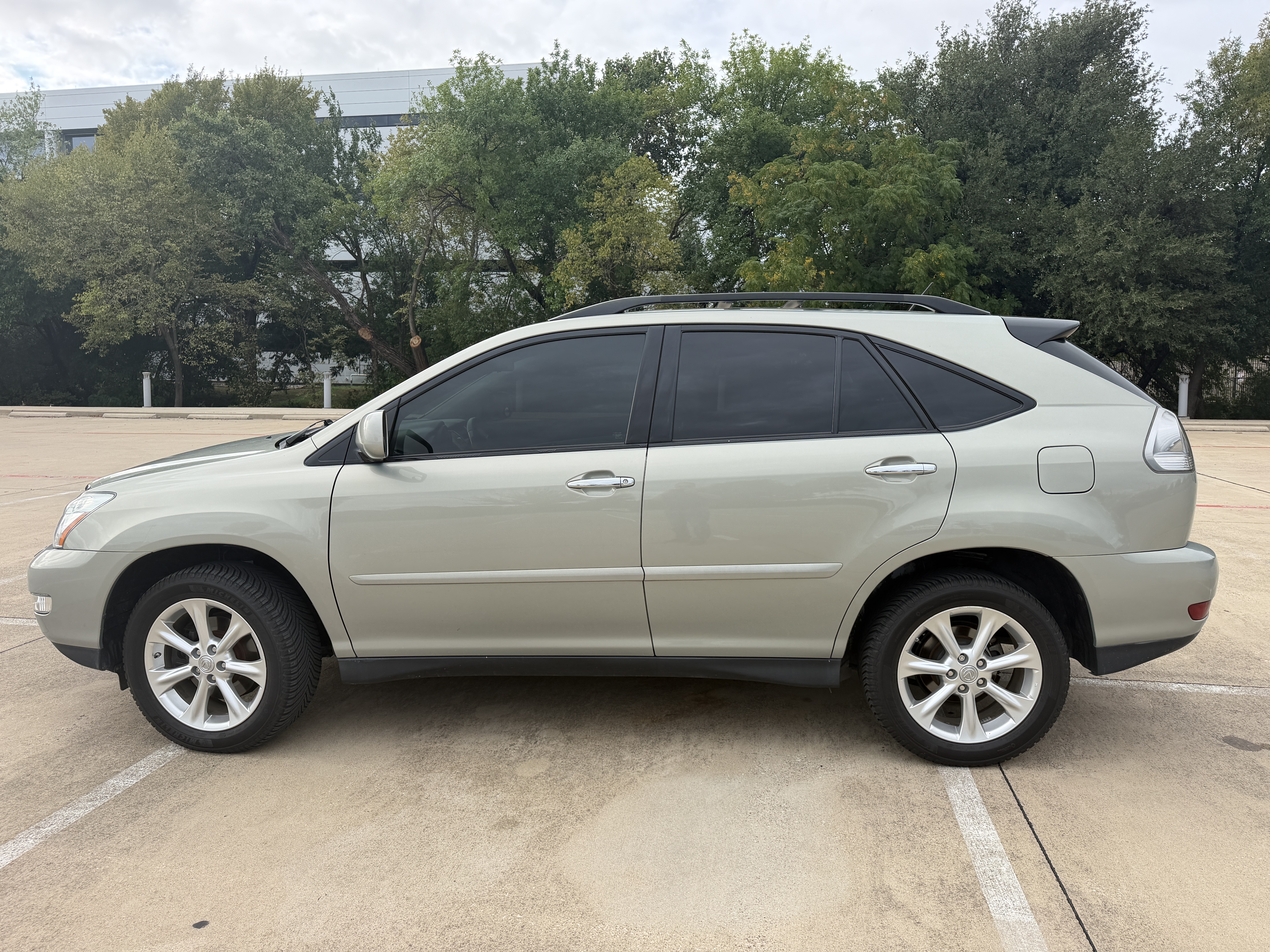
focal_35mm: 24
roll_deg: -0.3
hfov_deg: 71.6
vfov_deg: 56.8
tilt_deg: -6.4
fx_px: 881
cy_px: 476
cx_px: 635
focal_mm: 6.76
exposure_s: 1/1410
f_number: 1.78
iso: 80
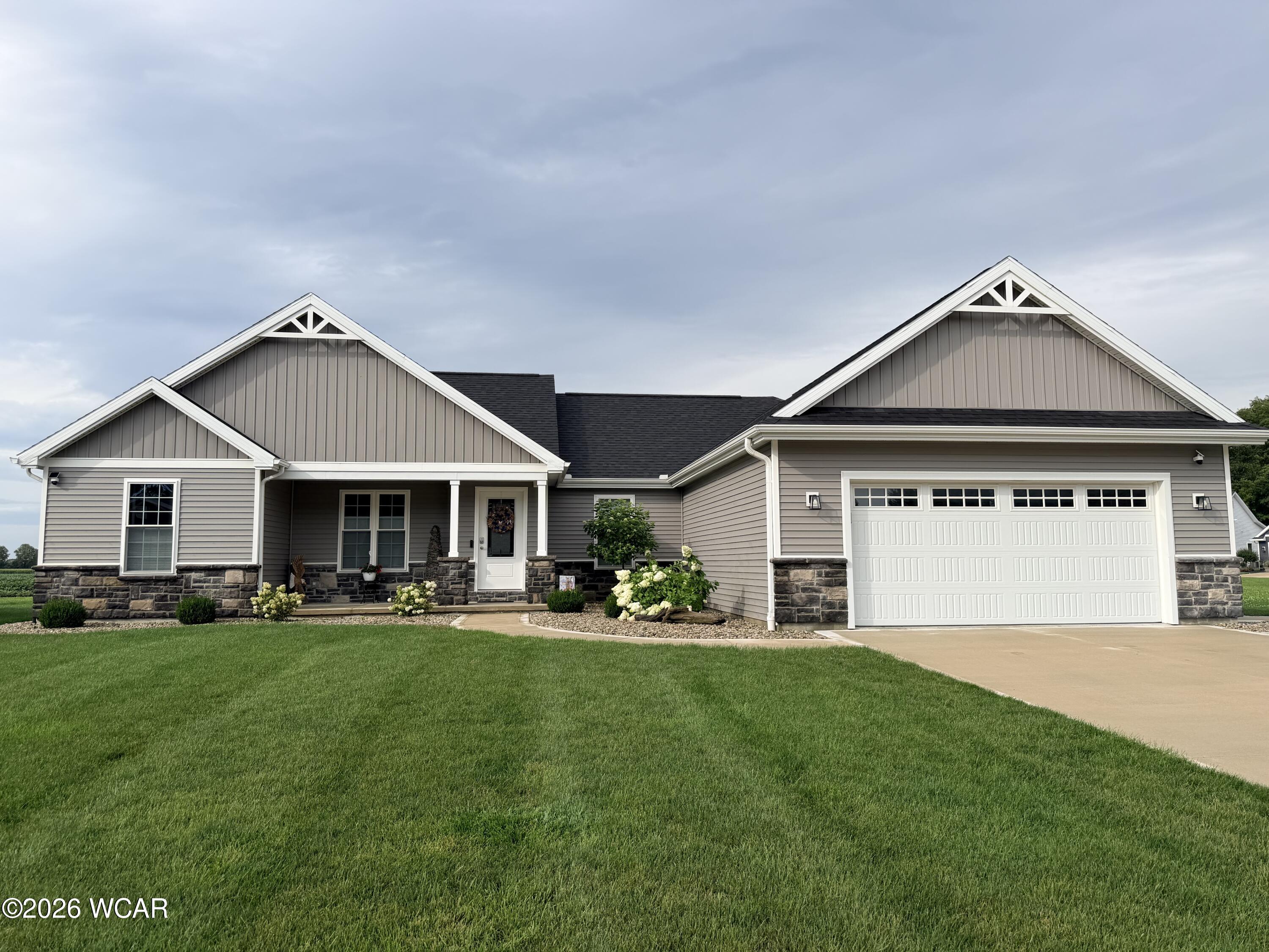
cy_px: 476
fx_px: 880
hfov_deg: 71.6
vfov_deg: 56.8
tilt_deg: +5.4
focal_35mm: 24
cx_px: 634
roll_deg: +0.6
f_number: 1.78
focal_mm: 6.76
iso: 80
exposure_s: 1/3021
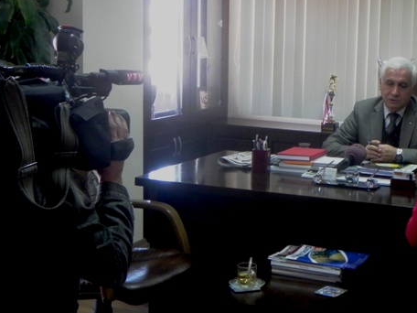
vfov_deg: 20.4
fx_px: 867
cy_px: 125
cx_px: 294
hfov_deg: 26.8
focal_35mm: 72
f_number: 3.2
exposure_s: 1/30
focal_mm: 7.3
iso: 370
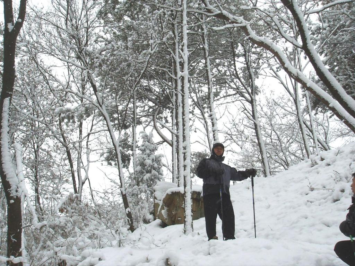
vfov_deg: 29.1
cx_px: 178
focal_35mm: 50
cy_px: 133
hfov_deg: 38.2
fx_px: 513
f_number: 6.7
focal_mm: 8.8
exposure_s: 1/180
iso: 50
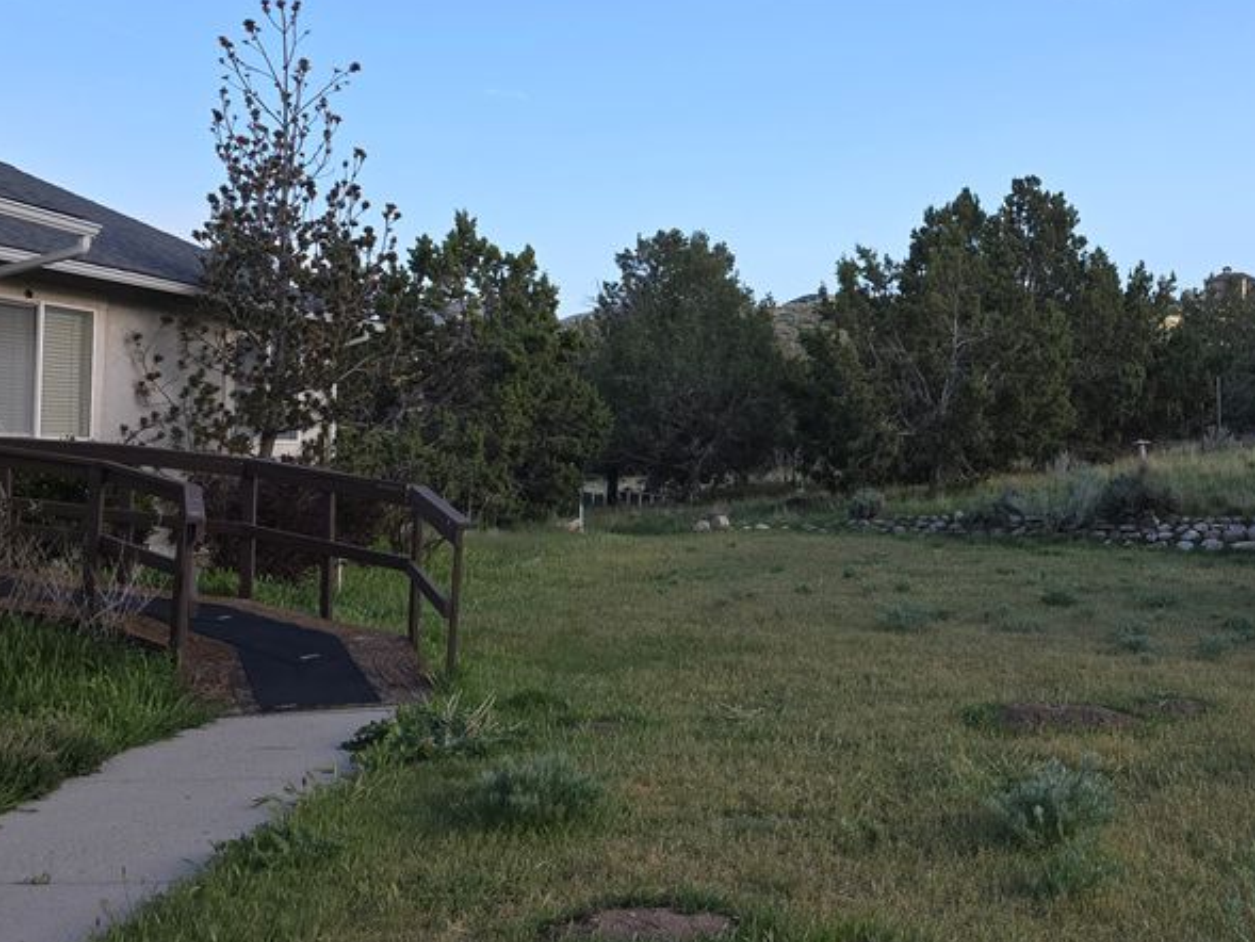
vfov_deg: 35.9
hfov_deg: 44.8
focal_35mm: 40
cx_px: 978
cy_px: 396
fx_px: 1450
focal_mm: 6.3
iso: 12
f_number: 1.7
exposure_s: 1/219
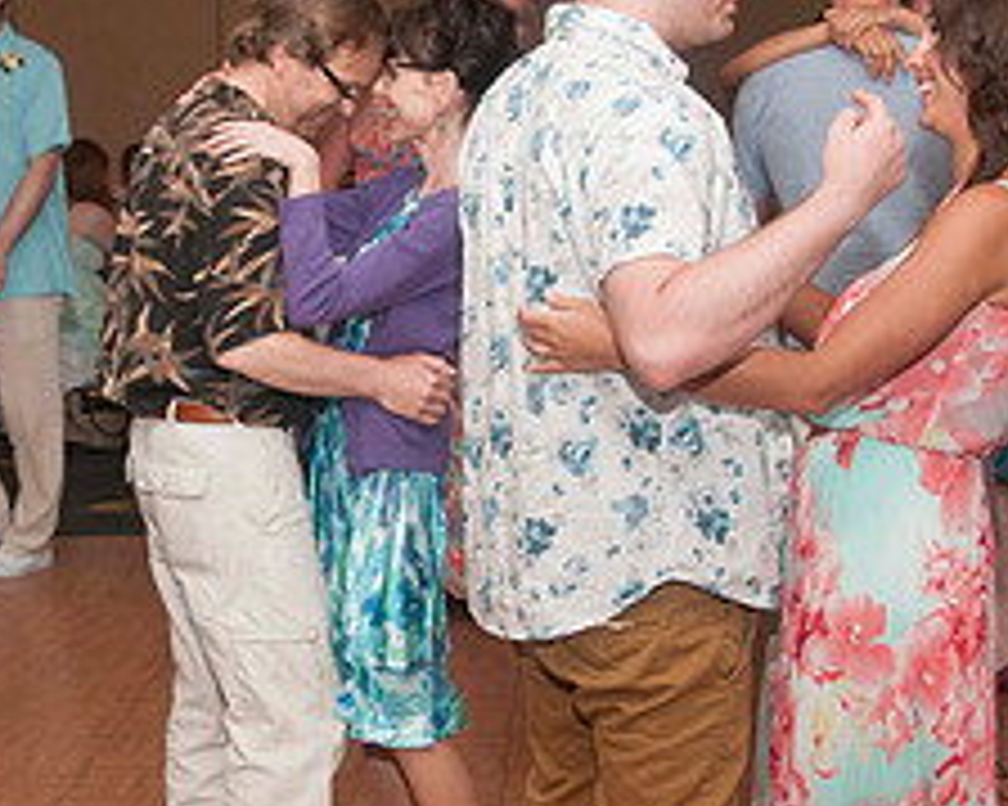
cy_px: 398
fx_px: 2386
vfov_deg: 19.2
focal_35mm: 80
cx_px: 302
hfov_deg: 23.7
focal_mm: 22
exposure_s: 1/60
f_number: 5.6
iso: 800
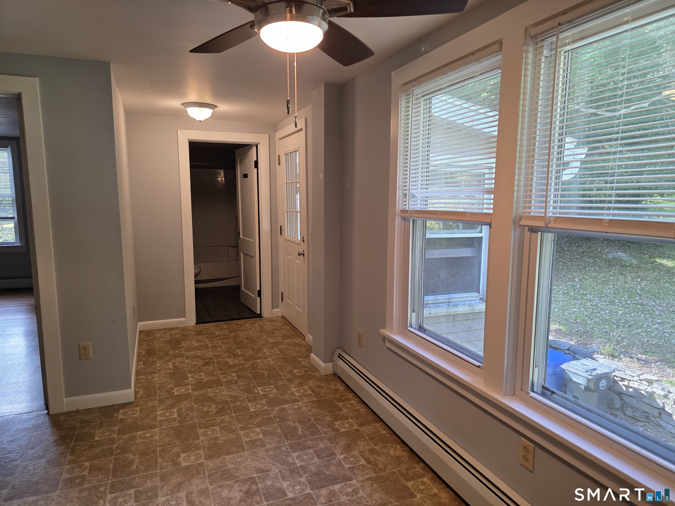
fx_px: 448
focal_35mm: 23
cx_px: 338
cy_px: 253
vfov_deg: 58.9
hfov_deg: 73.9
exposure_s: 1/120
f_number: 1.7
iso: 125
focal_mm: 6.3
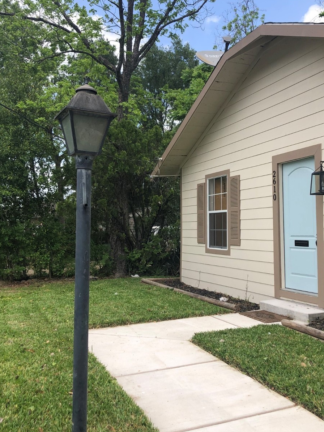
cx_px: 184
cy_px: 209
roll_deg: +0.7
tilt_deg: +1.3
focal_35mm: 36
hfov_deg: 39.6
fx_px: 449
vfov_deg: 51.4
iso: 20
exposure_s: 1/1263
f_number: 1.8
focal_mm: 3.99
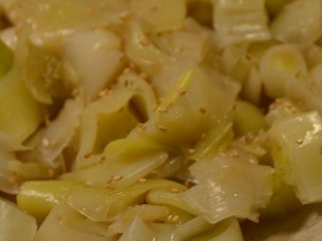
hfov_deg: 11.9
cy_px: 94
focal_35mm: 166
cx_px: 130
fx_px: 1543
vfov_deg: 8.9
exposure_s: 1/200
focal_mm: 60
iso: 100
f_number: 5
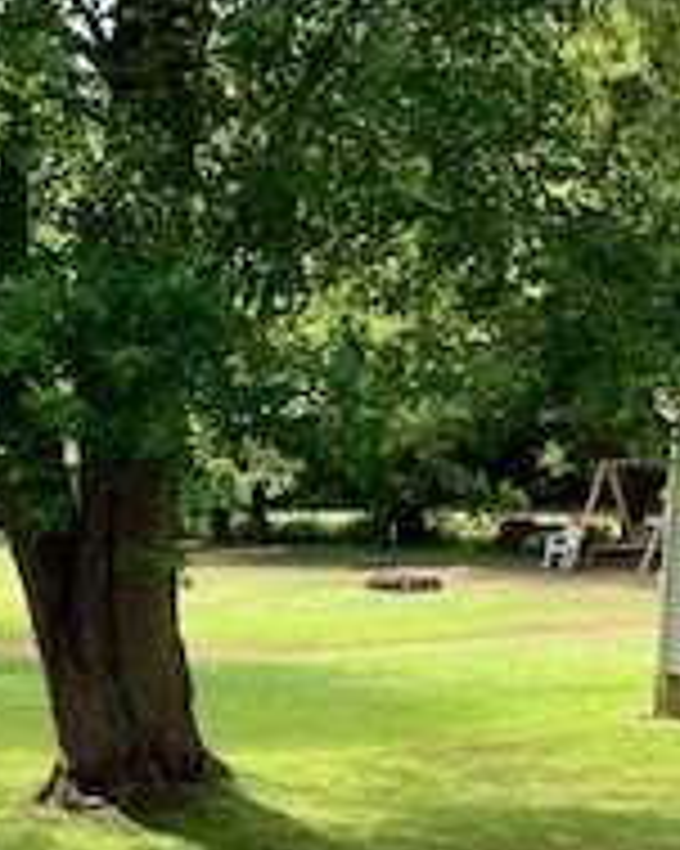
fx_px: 2165
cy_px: 1034
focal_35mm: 86
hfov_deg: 17.2
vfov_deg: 20.7
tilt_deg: -13.2
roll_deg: +1.2
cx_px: -104
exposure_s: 1/197
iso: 25
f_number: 1.8
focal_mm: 4.25
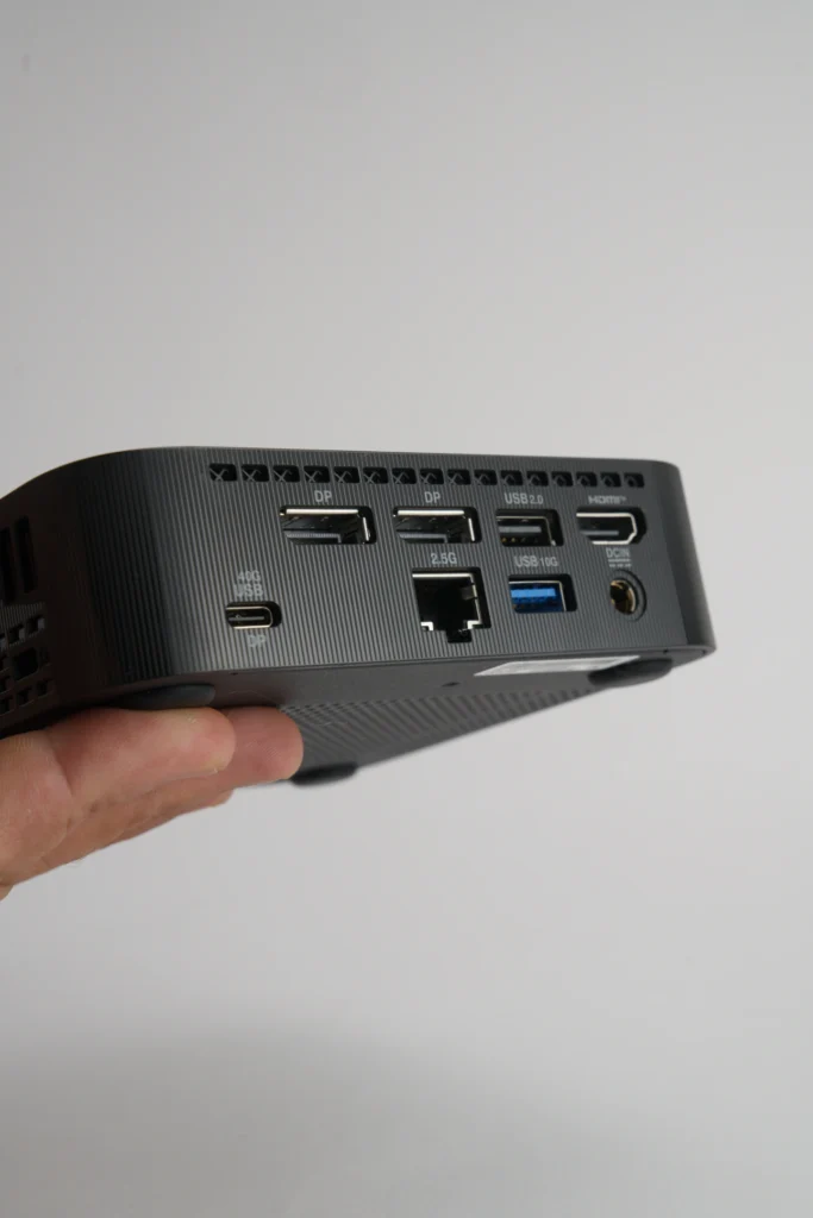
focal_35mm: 60
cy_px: 609
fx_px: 2032
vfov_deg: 33.4
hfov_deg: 22.6
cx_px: 406
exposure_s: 1/100
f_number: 11
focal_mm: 60
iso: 160
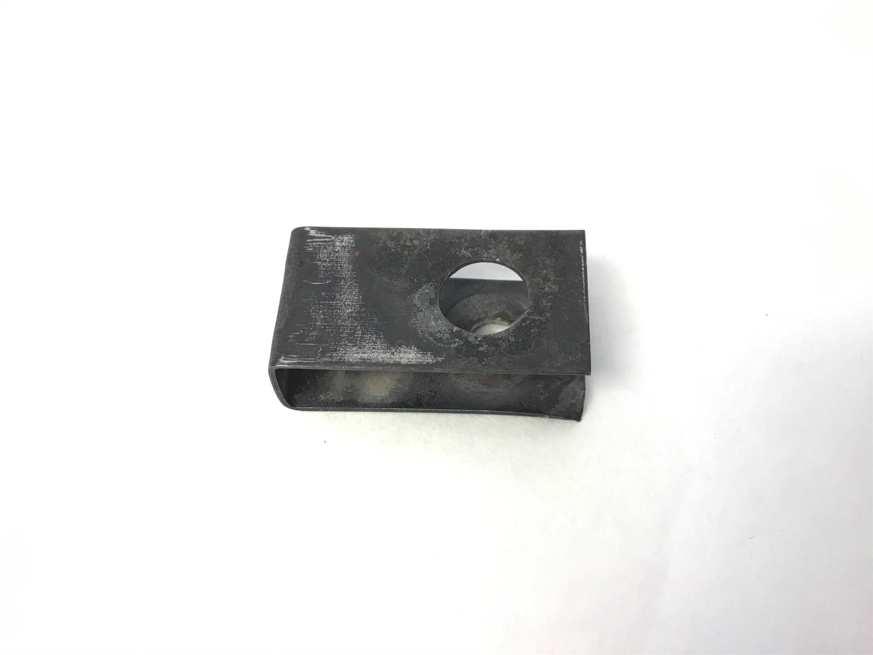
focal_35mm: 31
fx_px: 782
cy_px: 328
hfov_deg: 58.4
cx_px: 436
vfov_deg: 45.4
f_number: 2.4
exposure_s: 1/30
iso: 64
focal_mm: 3.3
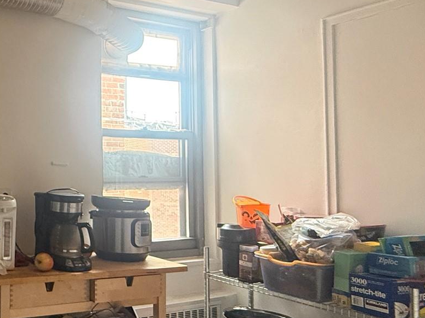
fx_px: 454
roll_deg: -0.5
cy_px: 151
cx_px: -15
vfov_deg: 38.6
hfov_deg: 42.2
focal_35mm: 37
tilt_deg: +3.1
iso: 400
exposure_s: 1/63
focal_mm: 2.22
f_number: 2.2
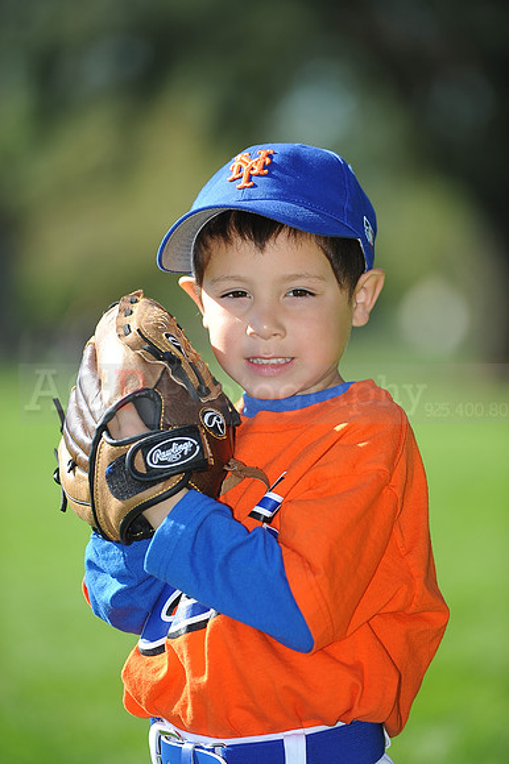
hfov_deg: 6.9
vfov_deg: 10.3
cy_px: 382
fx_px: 4246
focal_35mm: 200
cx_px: 254
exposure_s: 1/800
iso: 200
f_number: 4
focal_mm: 200
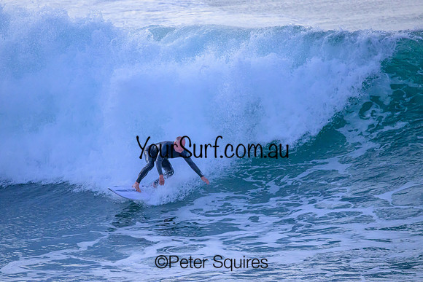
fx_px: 9402
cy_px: 141
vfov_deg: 1.7
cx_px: 212
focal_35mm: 800
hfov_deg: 2.6
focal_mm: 800
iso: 6400
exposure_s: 1/400
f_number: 6.3
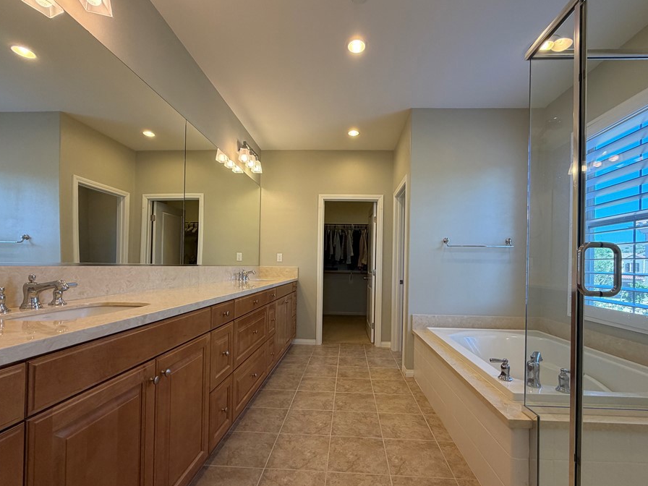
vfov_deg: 77.9
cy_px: 265
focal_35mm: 16
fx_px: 300
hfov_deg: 94.5
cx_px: 336
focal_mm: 2.22
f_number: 2.2
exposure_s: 1/120
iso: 160
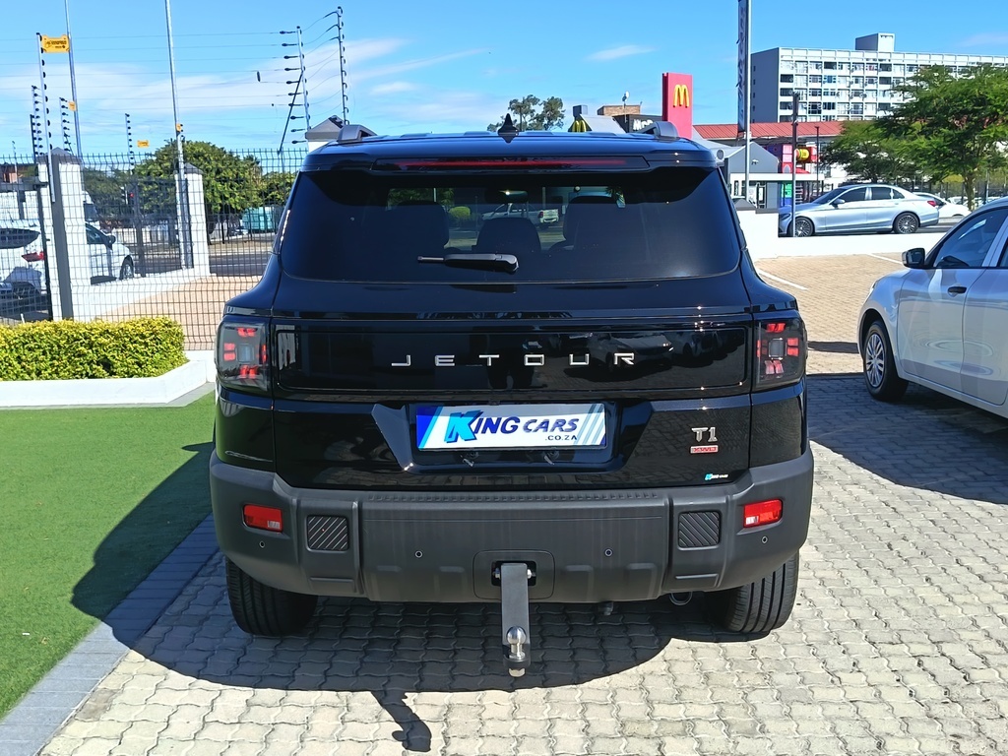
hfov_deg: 51.4
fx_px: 1048
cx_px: 504
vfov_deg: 39.7
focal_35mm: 36
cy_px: 378
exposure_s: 1/690
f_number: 1.75
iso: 100
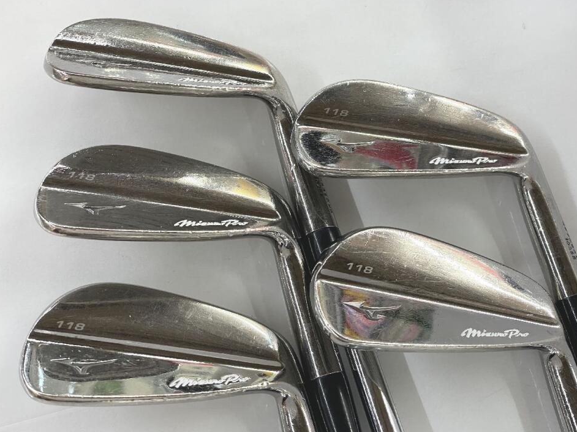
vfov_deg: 27.5
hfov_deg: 36.2
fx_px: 883
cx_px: 291
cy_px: 217
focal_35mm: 53
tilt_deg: -69.1
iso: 160
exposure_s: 1/120
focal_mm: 6
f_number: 2
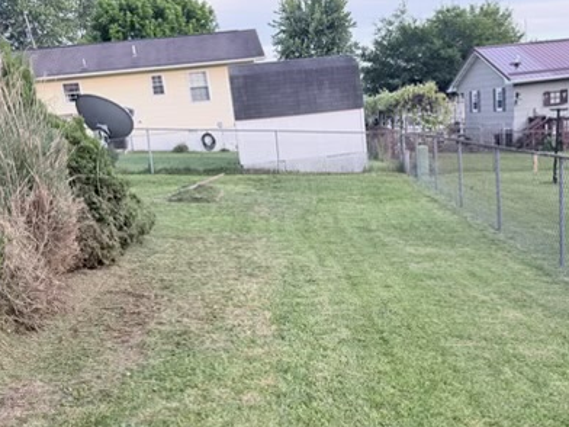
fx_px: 805
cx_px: 340
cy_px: 354
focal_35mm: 49
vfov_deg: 28.9
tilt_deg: -16.9
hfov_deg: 38.8
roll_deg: +6.6
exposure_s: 1/142
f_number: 1.78
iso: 80
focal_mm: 6.76
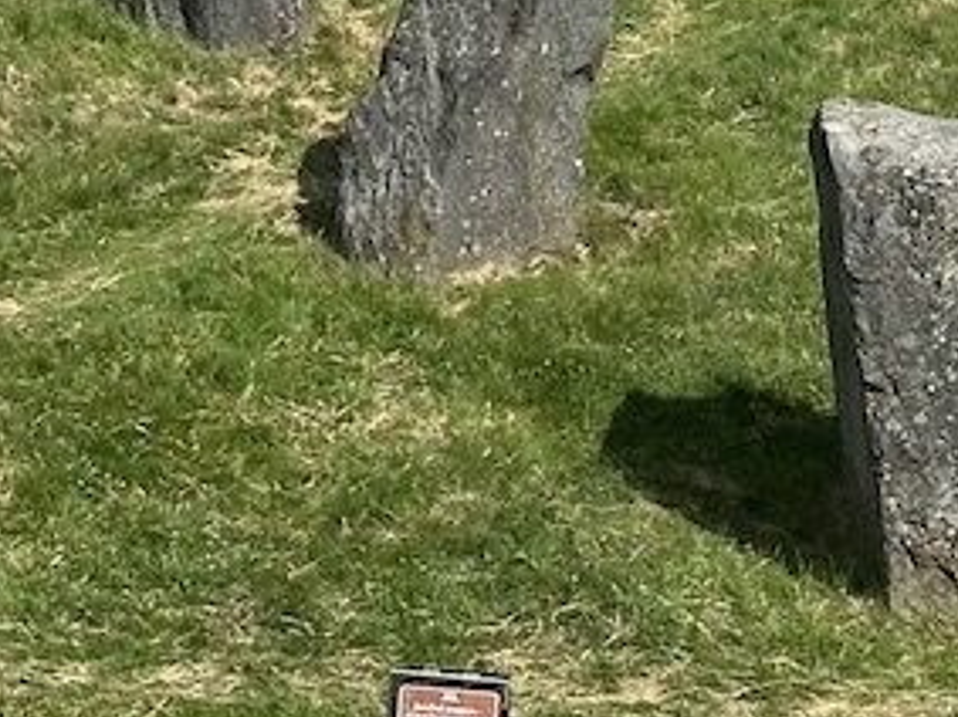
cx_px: 721
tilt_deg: -14.4
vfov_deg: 6.7
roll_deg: -0.3
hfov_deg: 9.1
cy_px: -365
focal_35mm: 217
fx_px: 6003
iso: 64
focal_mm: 6.86
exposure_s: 1/4367
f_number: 1.78
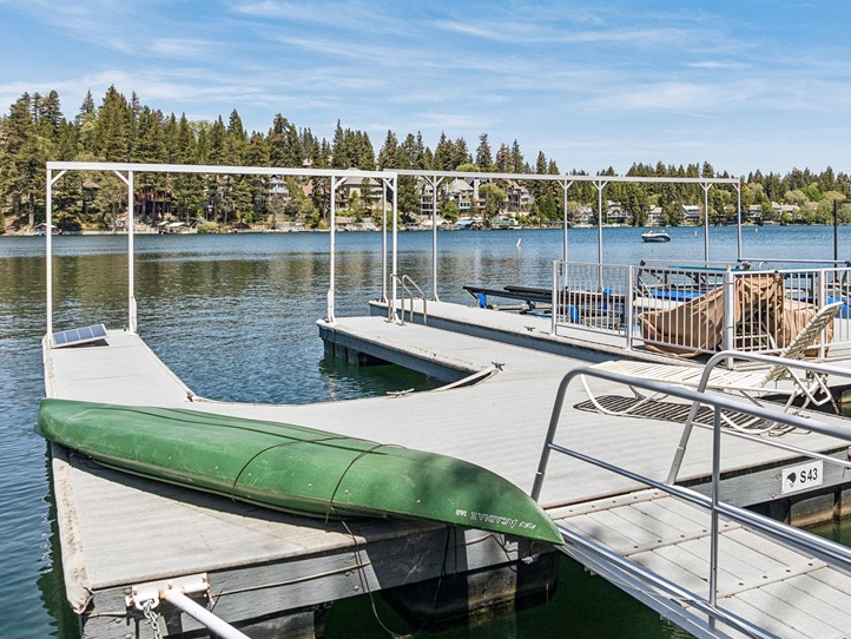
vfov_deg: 41.3
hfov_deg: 53.8
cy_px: 218
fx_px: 836
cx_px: 486
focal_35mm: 34
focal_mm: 12.3
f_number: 2.8
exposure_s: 1/80
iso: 100
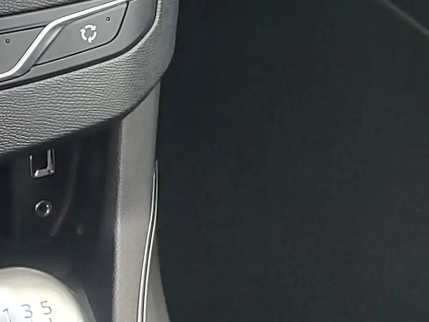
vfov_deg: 14.0
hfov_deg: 20.2
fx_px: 1202
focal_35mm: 97
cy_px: -195
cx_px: 215
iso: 120
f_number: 1.8
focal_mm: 5.56
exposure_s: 1/100
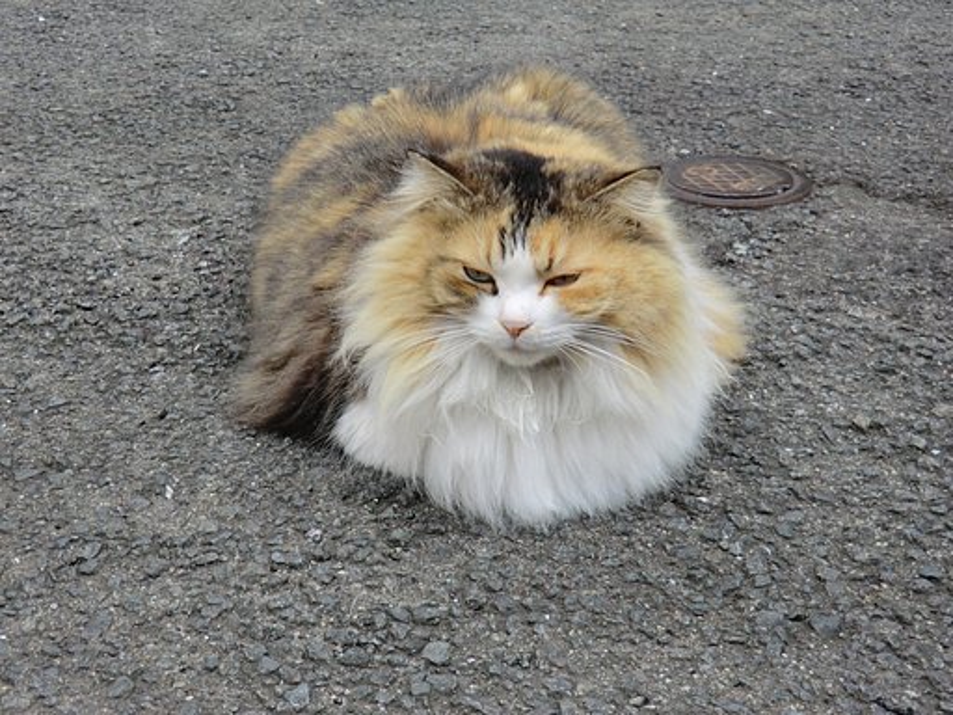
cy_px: 358
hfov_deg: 40.4
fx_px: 1294
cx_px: 476
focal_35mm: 47
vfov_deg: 30.9
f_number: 4
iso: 64
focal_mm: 8.4
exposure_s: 1/60
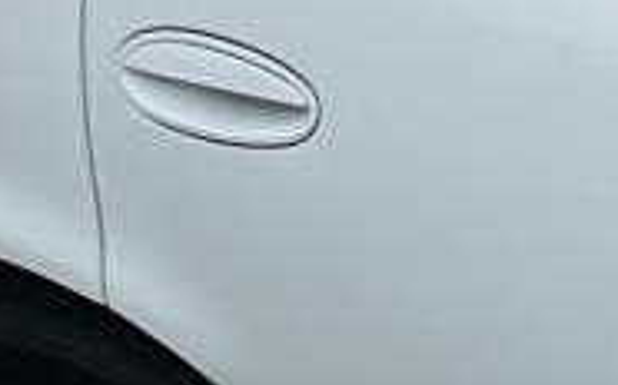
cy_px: 760
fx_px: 3568
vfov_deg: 6.0
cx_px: 1934
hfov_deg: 8.2
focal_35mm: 212
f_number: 1.8
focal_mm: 3
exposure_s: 1/491
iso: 16
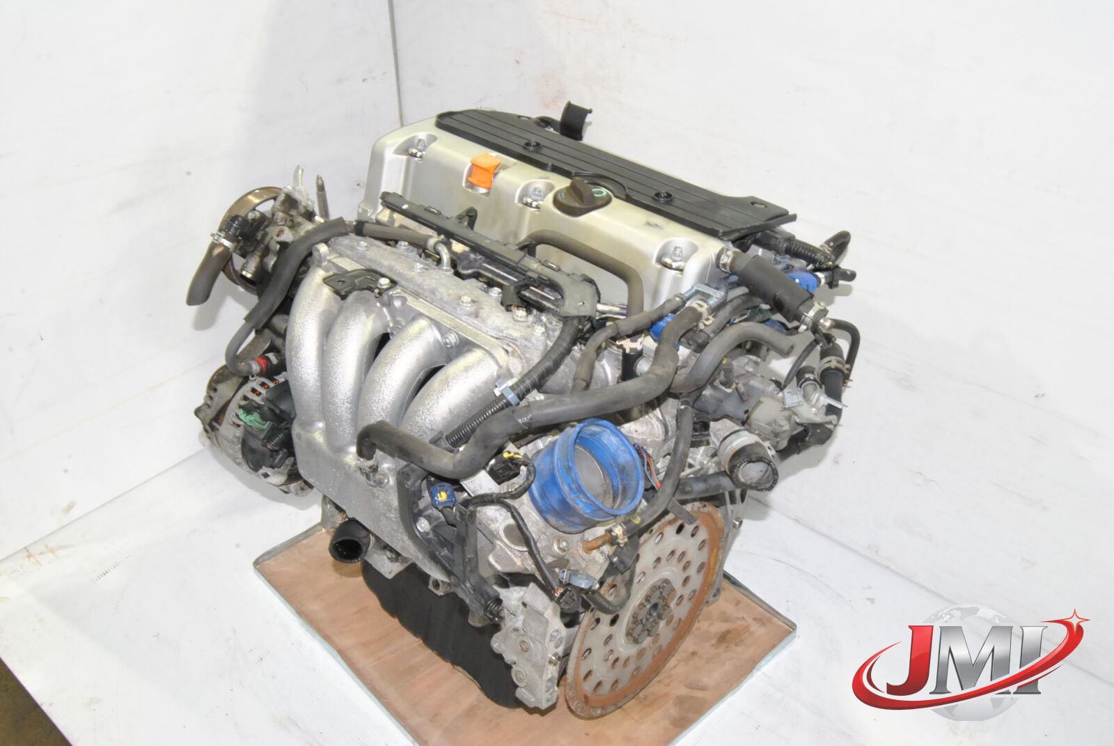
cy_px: 373
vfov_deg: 40.1
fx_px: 1022
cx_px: 557
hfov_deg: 57.2
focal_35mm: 33
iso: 800
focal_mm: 22
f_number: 22
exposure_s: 1/8
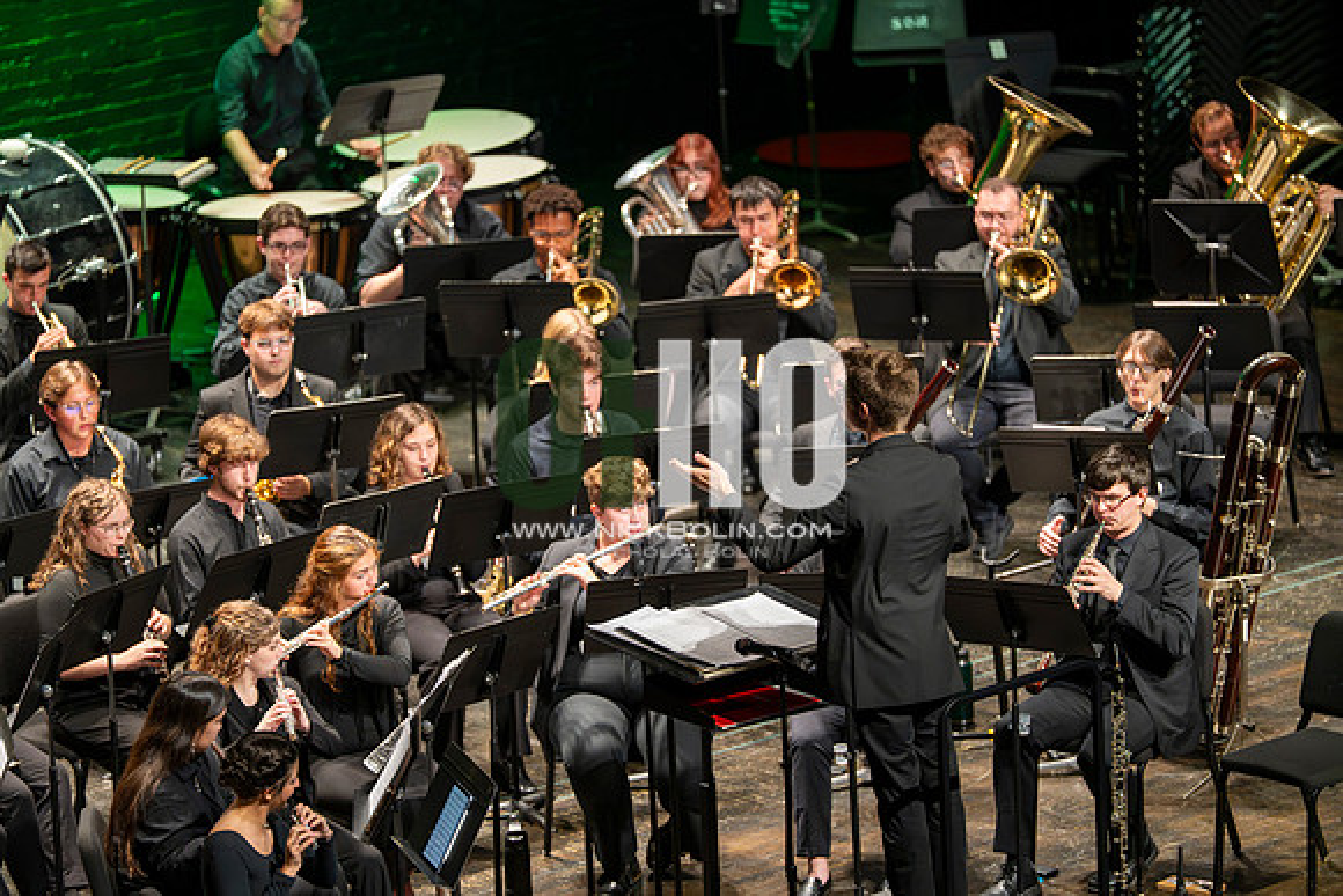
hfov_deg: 10.3
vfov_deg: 6.9
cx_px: 672
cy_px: 448
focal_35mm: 200
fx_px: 7463
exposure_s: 1/640
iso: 6400
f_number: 2.8
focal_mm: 200
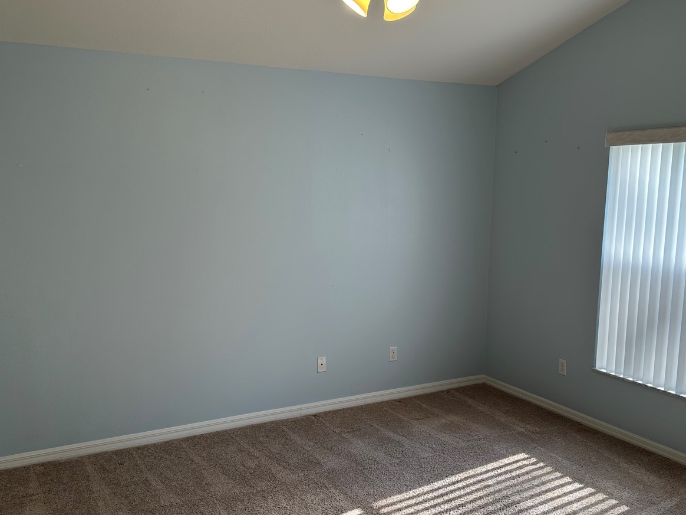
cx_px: 360
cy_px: 296
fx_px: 654
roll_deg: +0.0
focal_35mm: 33
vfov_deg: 42.8
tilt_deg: -10.8
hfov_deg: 55.3
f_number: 1.78
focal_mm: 6.86
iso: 64
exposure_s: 1/148
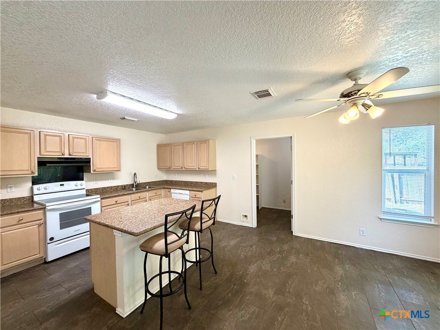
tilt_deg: +0.0
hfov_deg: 102.1
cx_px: 220
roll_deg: +1.5
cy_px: 165
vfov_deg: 85.7
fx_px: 178
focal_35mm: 14
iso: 200
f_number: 2.2
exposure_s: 1/120
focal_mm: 2.22
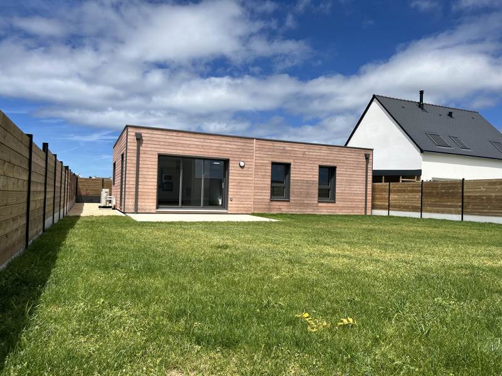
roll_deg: -1.7
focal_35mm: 26
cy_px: 188
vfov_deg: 53.1
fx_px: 377
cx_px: 251
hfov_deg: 67.3
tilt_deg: +0.7
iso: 50
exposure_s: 1/6173
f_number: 1.6
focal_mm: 5.1
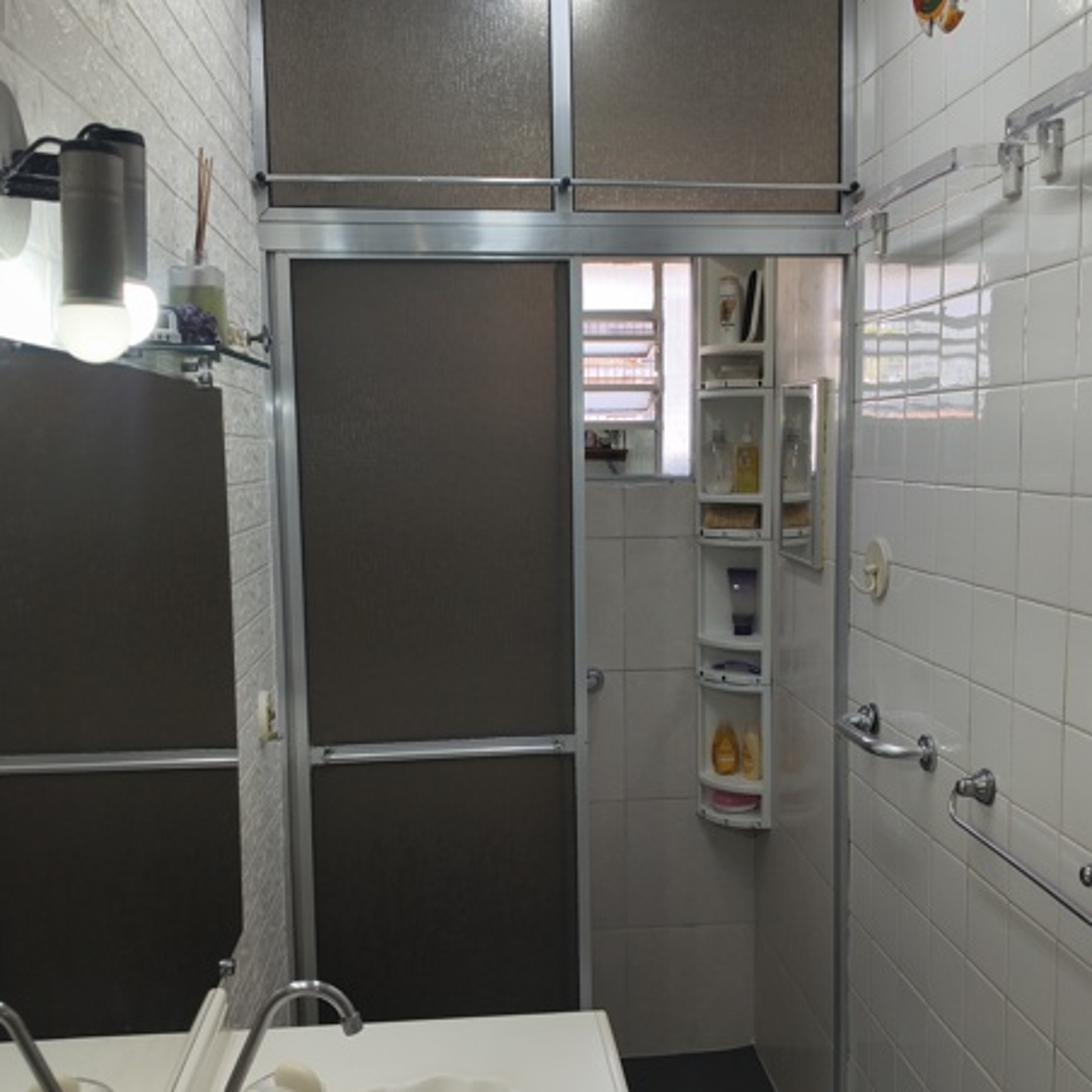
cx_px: 571
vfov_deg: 47.2
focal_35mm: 35
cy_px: 576
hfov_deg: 47.2
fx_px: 1249
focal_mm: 4.81
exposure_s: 1/132
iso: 99
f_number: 1.8
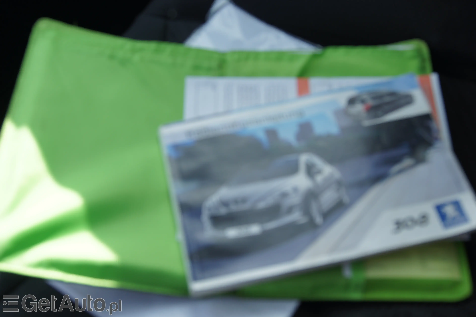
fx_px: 555
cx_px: 238
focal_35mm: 42
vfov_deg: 31.9
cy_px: 158
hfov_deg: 46.4
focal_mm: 28
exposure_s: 1/125
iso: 100
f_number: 6.3
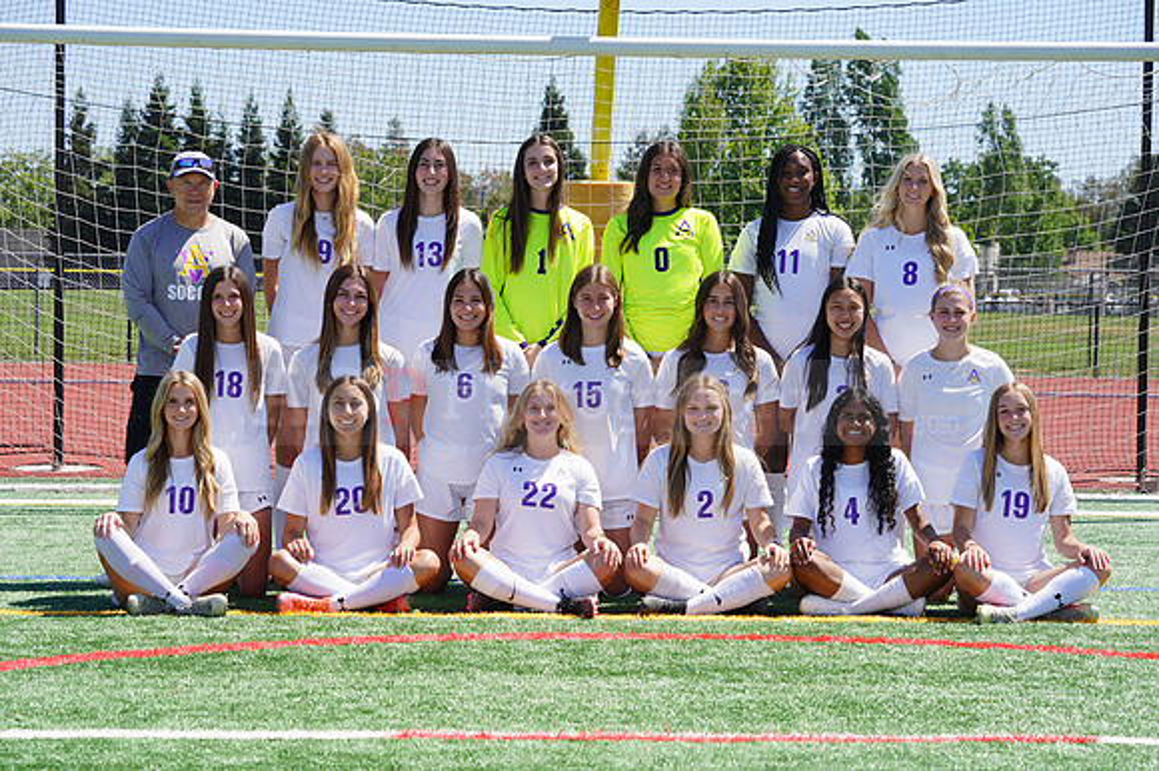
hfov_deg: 20.4
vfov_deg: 13.7
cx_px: 580
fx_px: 3217
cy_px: 386
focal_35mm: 100
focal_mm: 100
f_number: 11
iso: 200
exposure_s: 1/250
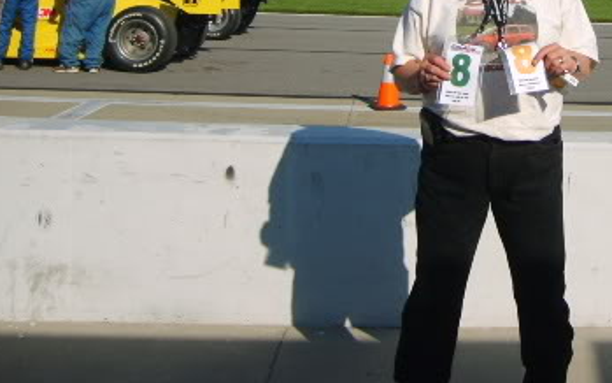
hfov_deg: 29.3
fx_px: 1134
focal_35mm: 68
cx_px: 521
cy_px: -11
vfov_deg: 18.6
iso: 50
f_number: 7.1
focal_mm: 5.8
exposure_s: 1/250
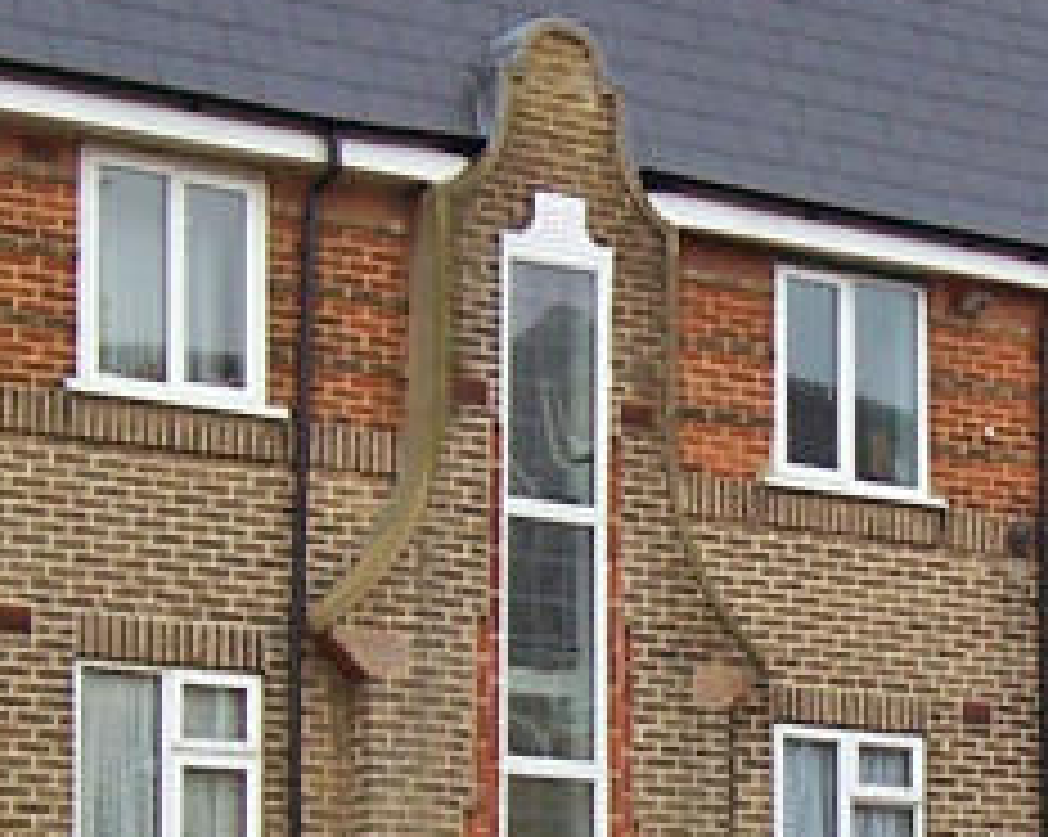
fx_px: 4525
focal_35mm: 146
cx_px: 1021
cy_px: 724
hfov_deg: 13.1
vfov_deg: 10.5
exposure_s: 1/350
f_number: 2.7
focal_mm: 5.6
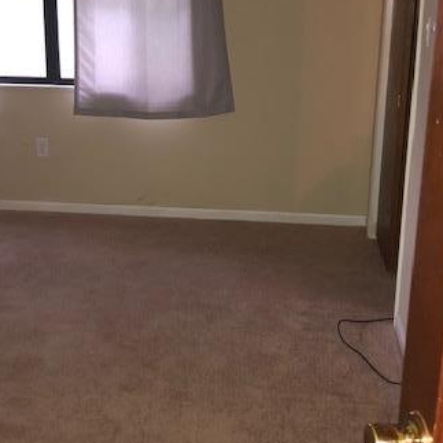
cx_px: 192
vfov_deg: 34.7
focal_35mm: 49
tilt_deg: -15.4
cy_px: 200
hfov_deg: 34.6
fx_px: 709
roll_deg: -0.4
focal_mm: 3.99
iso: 160
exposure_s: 1/8
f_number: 1.8
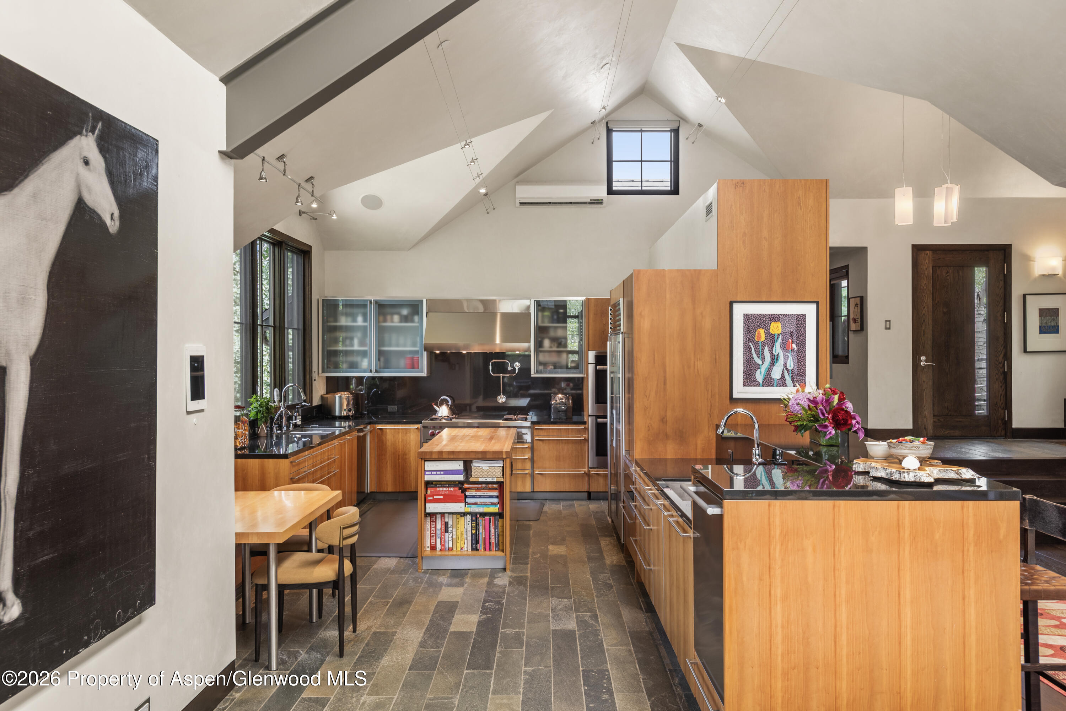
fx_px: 770
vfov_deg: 49.6
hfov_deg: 69.4
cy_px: 356
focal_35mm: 26
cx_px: 533
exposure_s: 1/5
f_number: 7.1
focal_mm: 26
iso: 400
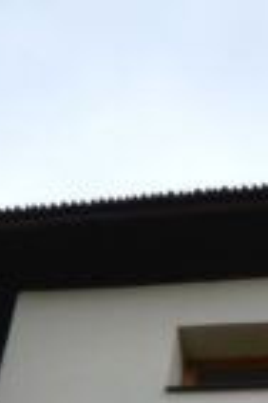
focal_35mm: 196
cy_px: 1140
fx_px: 2188
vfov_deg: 8.9
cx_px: 654
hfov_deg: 6.6
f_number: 9
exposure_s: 1/320
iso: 100
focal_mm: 18
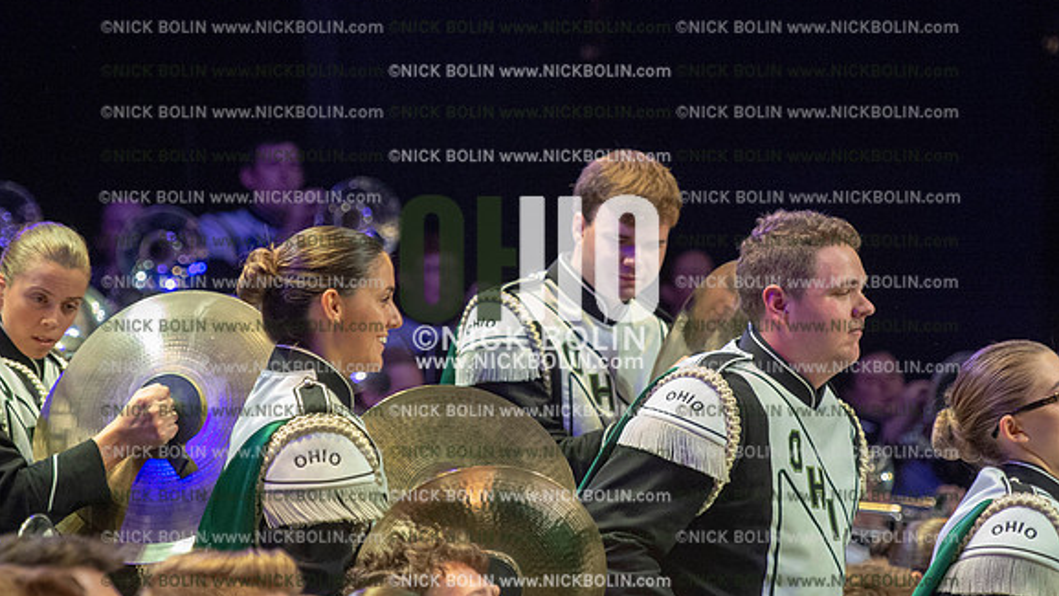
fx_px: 6208
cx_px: 529
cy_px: 282
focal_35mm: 221
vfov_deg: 5.5
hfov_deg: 9.8
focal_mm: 210
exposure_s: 1/400
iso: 8000
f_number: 5.6
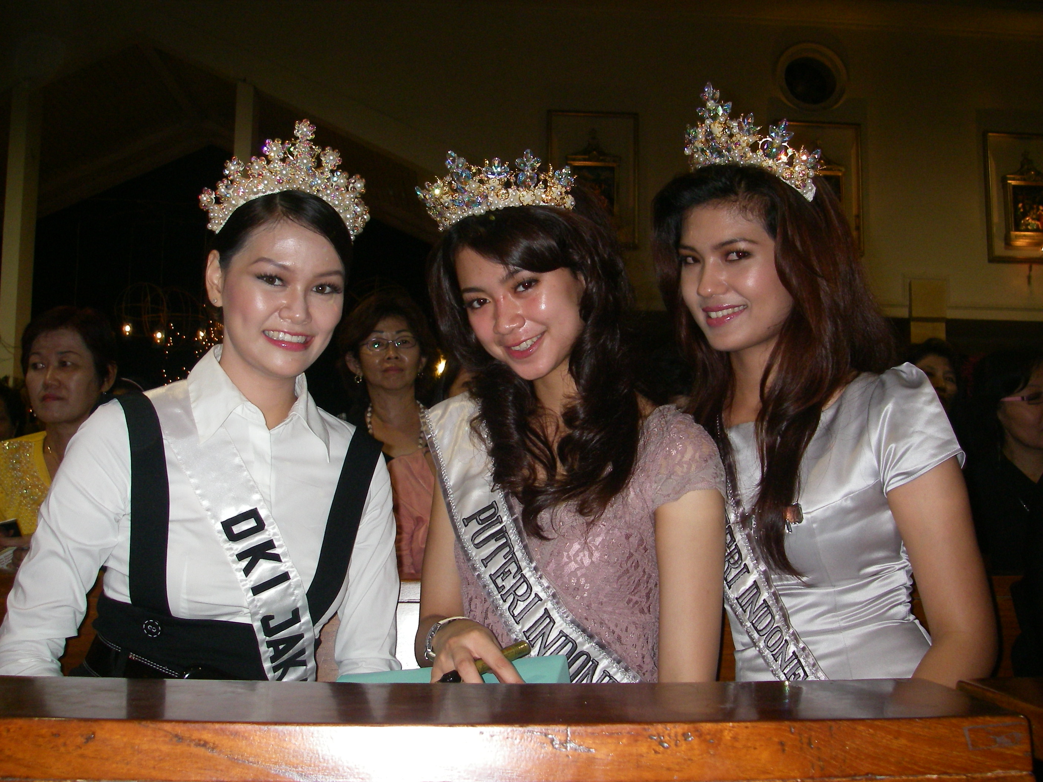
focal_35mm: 38
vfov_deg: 37.7
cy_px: 391
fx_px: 1145
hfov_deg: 49.0
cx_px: 522
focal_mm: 6.3
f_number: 3.3
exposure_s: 1/40
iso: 200
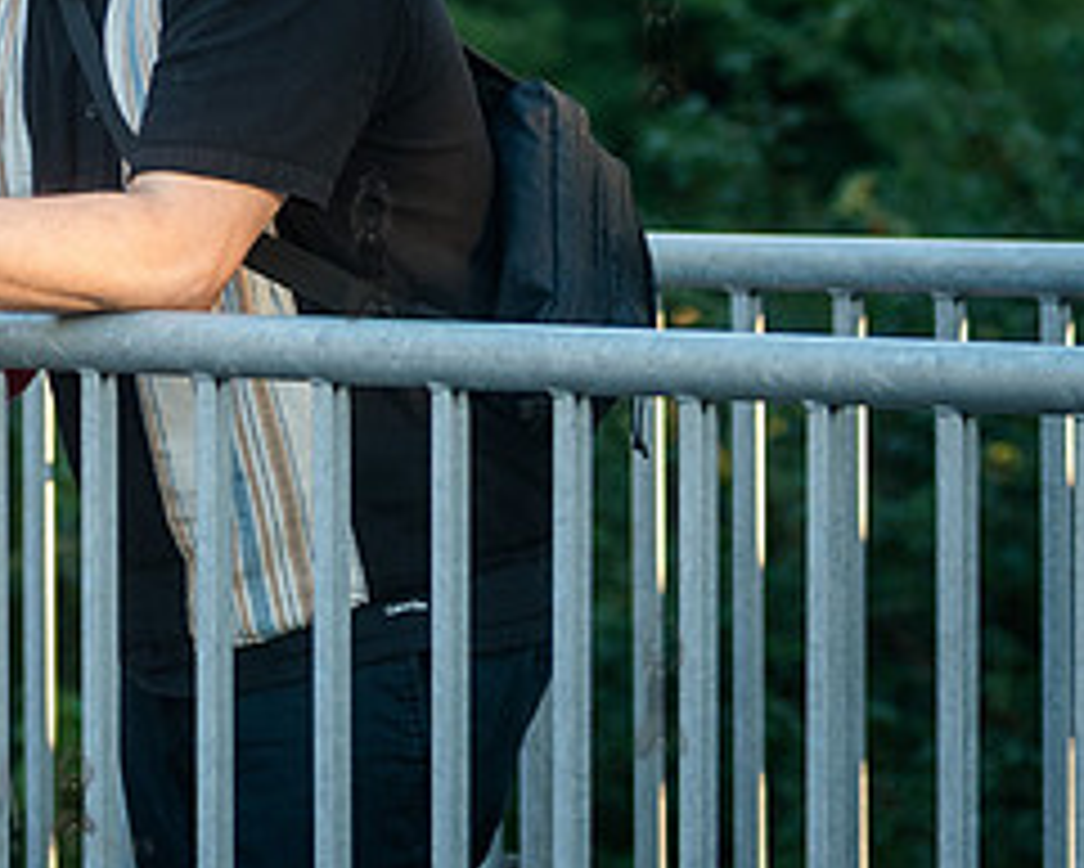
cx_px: 32
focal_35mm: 266
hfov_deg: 7.2
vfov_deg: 5.8
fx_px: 8537
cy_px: 17
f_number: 4
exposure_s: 1/500
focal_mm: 92
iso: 1000
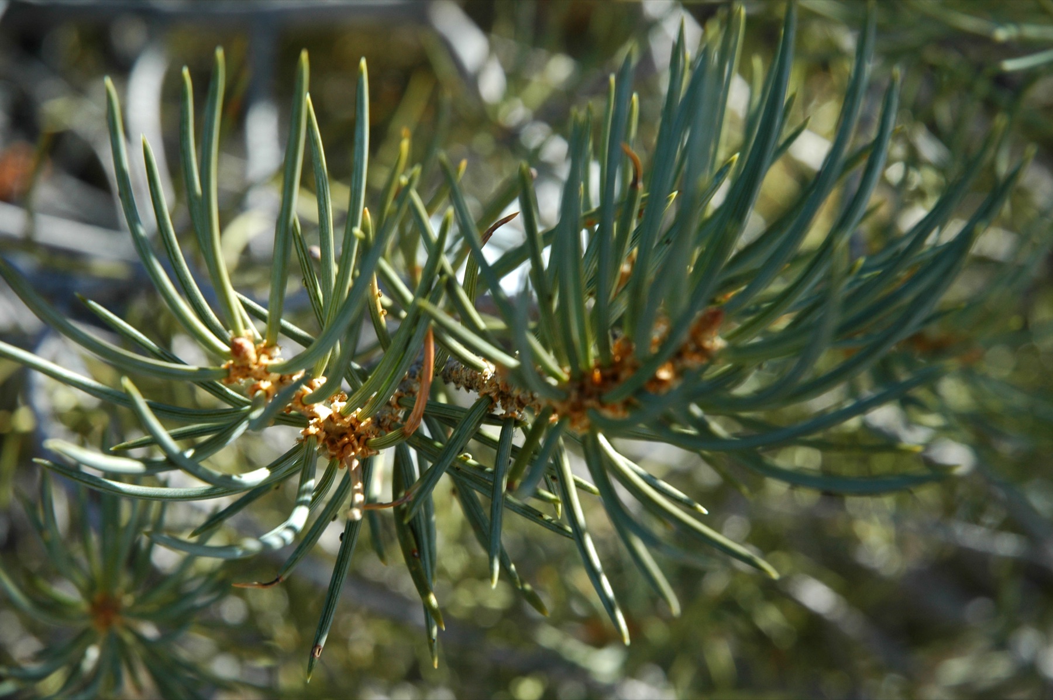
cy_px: 350
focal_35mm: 105
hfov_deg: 19.5
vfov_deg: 13.0
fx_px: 3069
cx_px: 526
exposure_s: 1/160
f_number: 8
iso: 200
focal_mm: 70
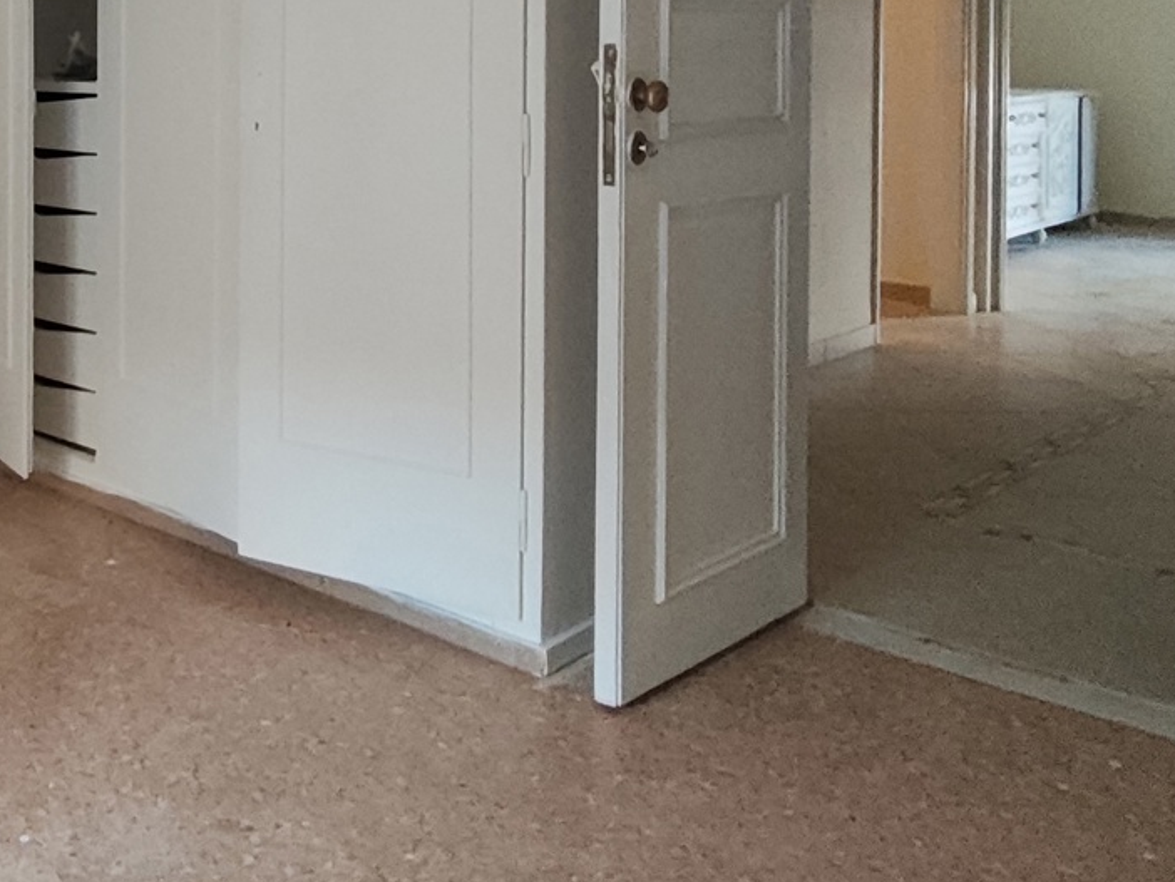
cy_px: 35
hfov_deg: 41.6
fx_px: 1392
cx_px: 89
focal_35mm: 41
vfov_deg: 32.8
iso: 640
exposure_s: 1/50
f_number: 2.2
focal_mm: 1.67
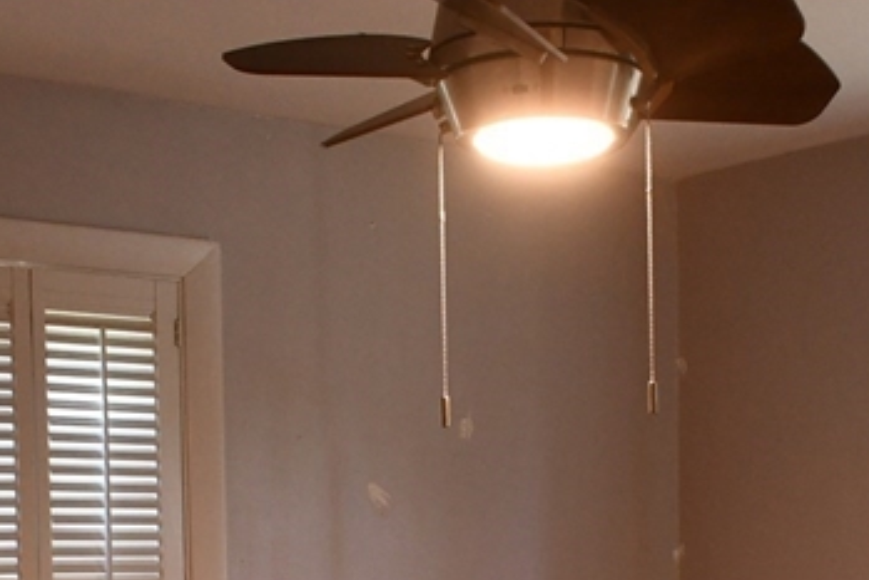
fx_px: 2125
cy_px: 693
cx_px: 528
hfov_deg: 23.1
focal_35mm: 88
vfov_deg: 15.0
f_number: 5
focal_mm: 20
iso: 1250
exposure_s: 1/100
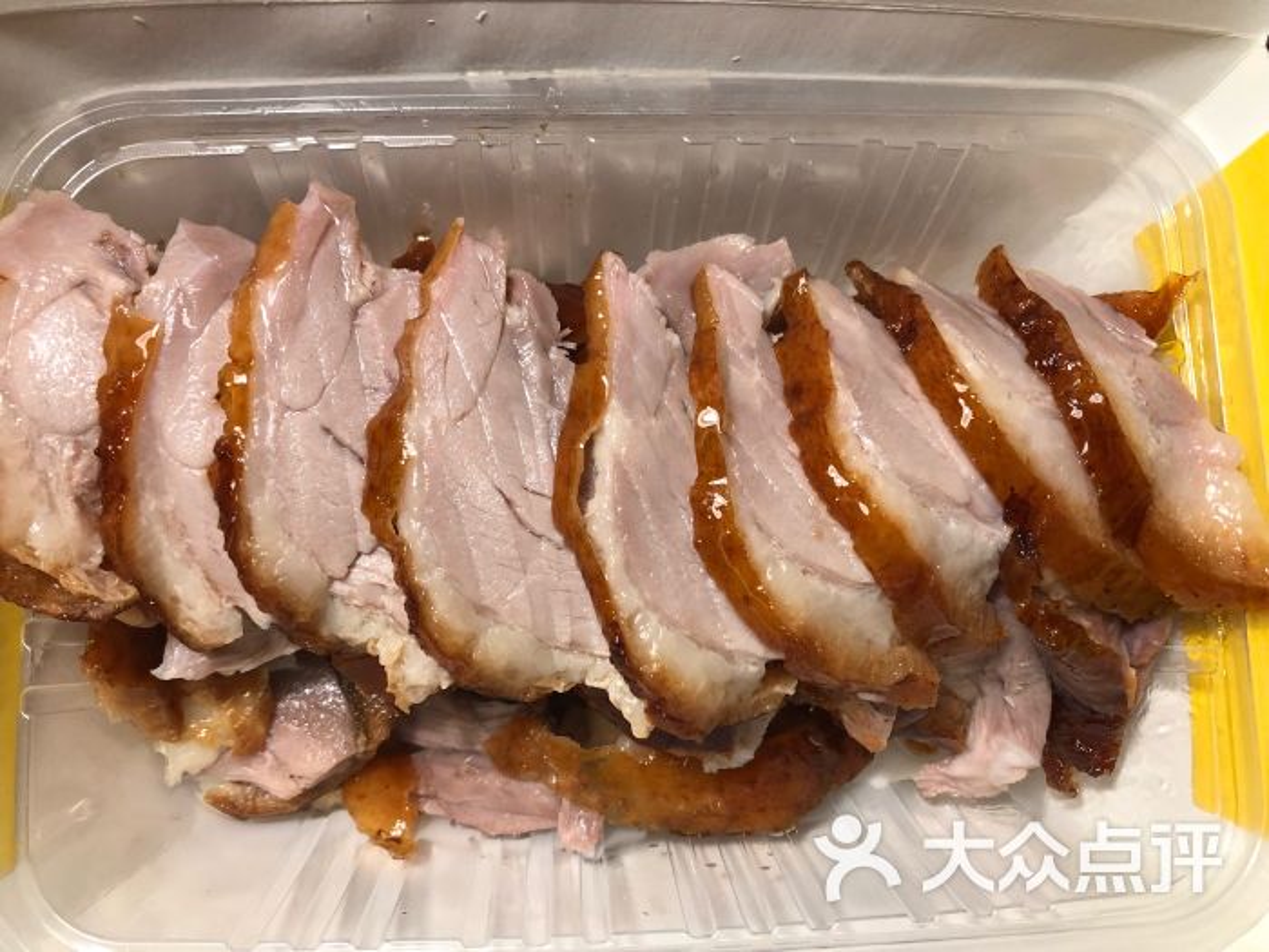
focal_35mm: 29
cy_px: 476
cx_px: 634
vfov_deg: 48.2
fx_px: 1063
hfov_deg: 61.7
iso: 32
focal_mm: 3.99
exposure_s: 1/25
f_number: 1.8
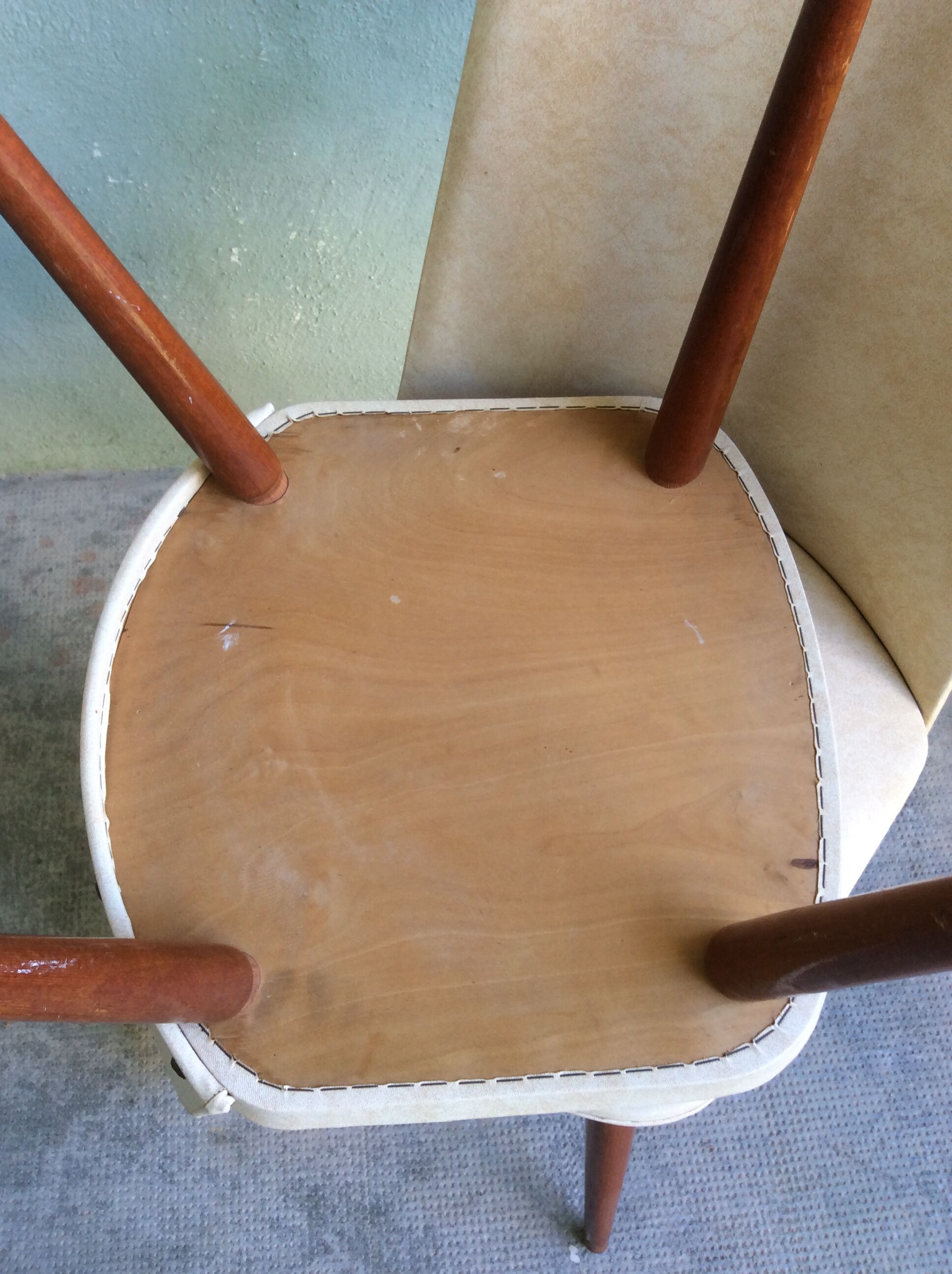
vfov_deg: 56.9
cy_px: 637
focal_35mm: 32
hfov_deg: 44.1
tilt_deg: -61.7
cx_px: 476
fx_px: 1177
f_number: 2.4
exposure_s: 1/25
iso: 40
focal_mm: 3.3
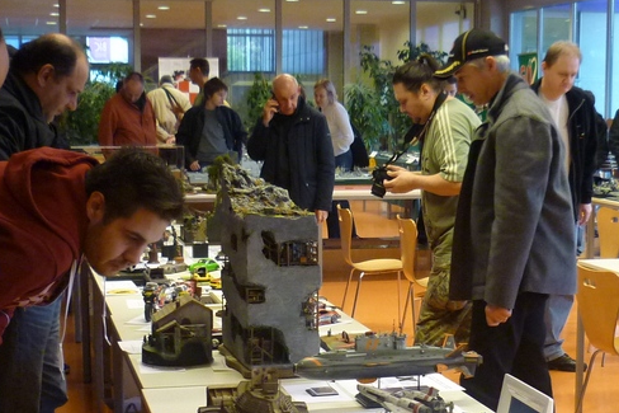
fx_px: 1238
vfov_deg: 18.8
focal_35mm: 72
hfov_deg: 27.9
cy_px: 283
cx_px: 417
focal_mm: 5.5
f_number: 2.8
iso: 250
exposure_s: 1/30
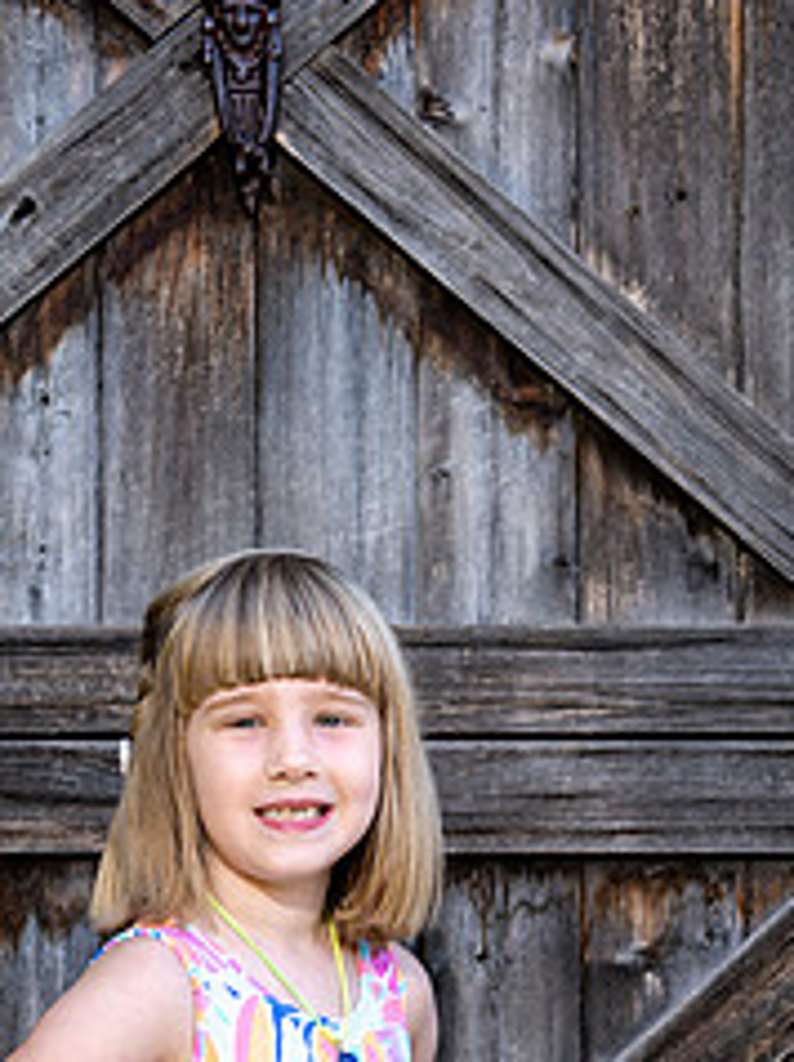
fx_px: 3064
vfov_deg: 19.5
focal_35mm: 100
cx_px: 277
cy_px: 817
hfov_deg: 14.7
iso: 100
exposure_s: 1/80
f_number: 5.6
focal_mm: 55
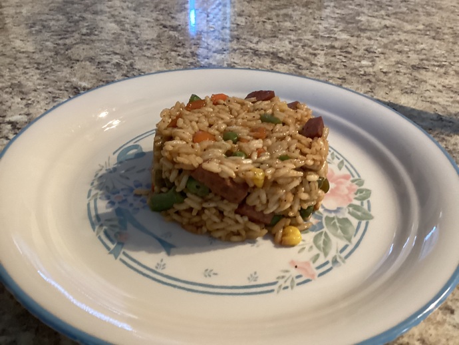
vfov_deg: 45.5
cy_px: 172
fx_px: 411
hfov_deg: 58.3
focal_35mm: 31
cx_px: 230
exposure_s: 1/30
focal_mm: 3.3
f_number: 2.4
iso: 400
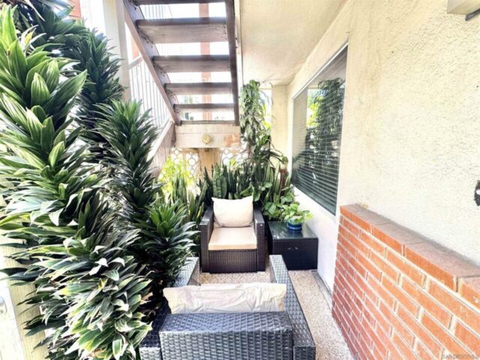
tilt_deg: -9.6
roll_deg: +1.0
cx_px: 240
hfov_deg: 102.1
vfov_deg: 85.7
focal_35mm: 14
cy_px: 180
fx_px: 194
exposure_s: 1/99
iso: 80
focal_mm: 2.22
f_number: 2.2
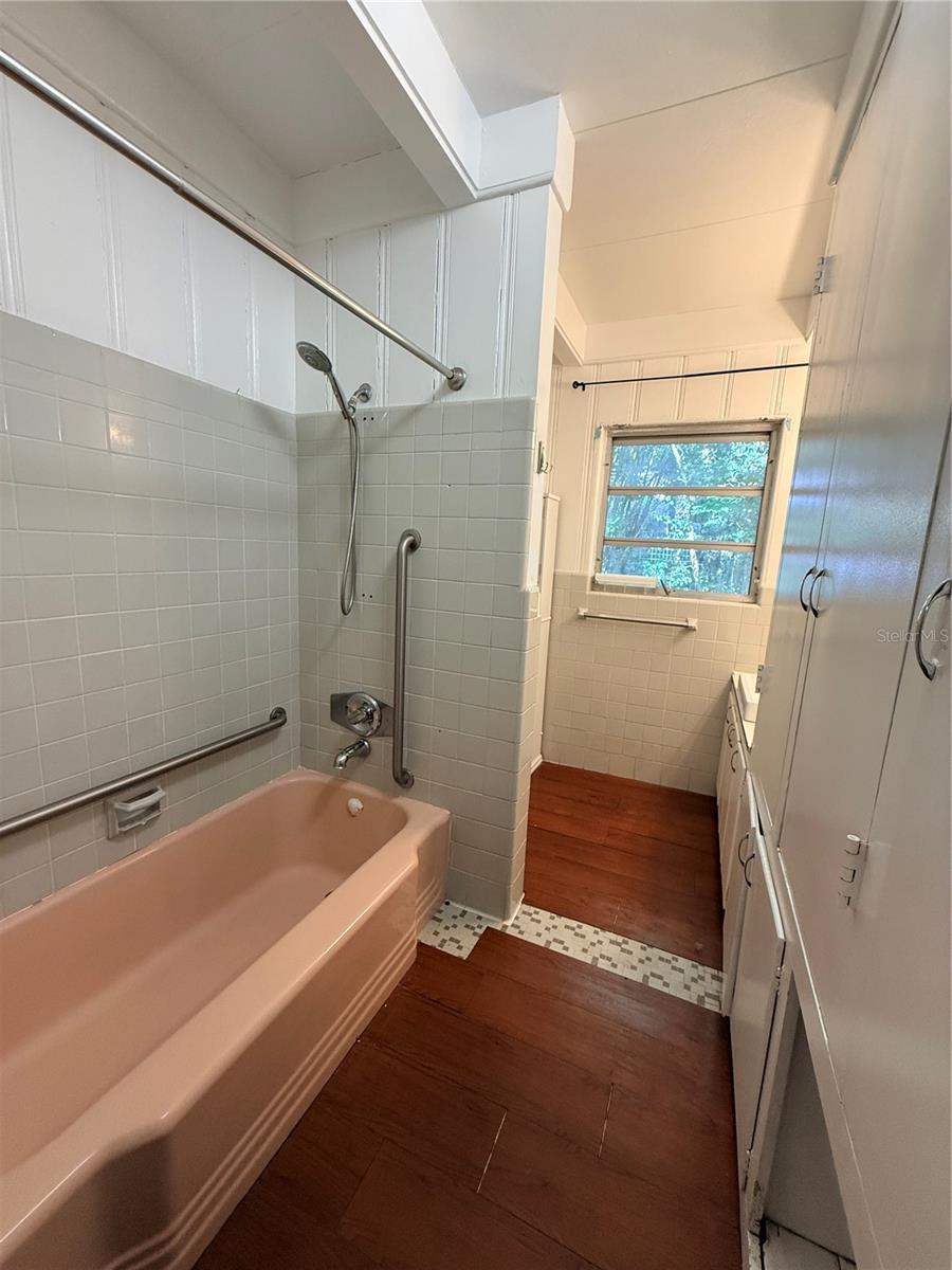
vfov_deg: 102.1
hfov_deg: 85.7
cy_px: 635
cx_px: 476
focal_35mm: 14
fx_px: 513
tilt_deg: -9.0
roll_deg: -3.4
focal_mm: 2.22
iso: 320
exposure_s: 1/120
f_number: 2.2
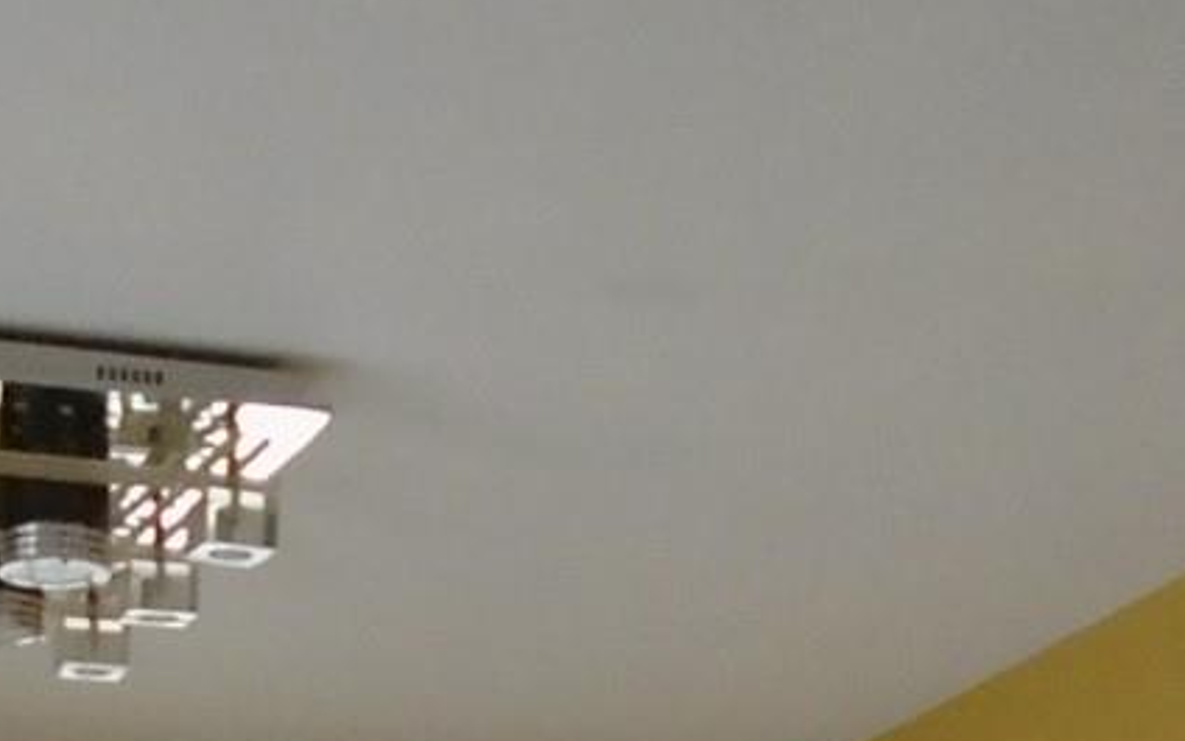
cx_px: 537
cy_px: 1722
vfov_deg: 9.0
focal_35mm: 133
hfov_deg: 15.7
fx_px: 4295
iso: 250
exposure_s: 1/30
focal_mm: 4.6
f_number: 3.2
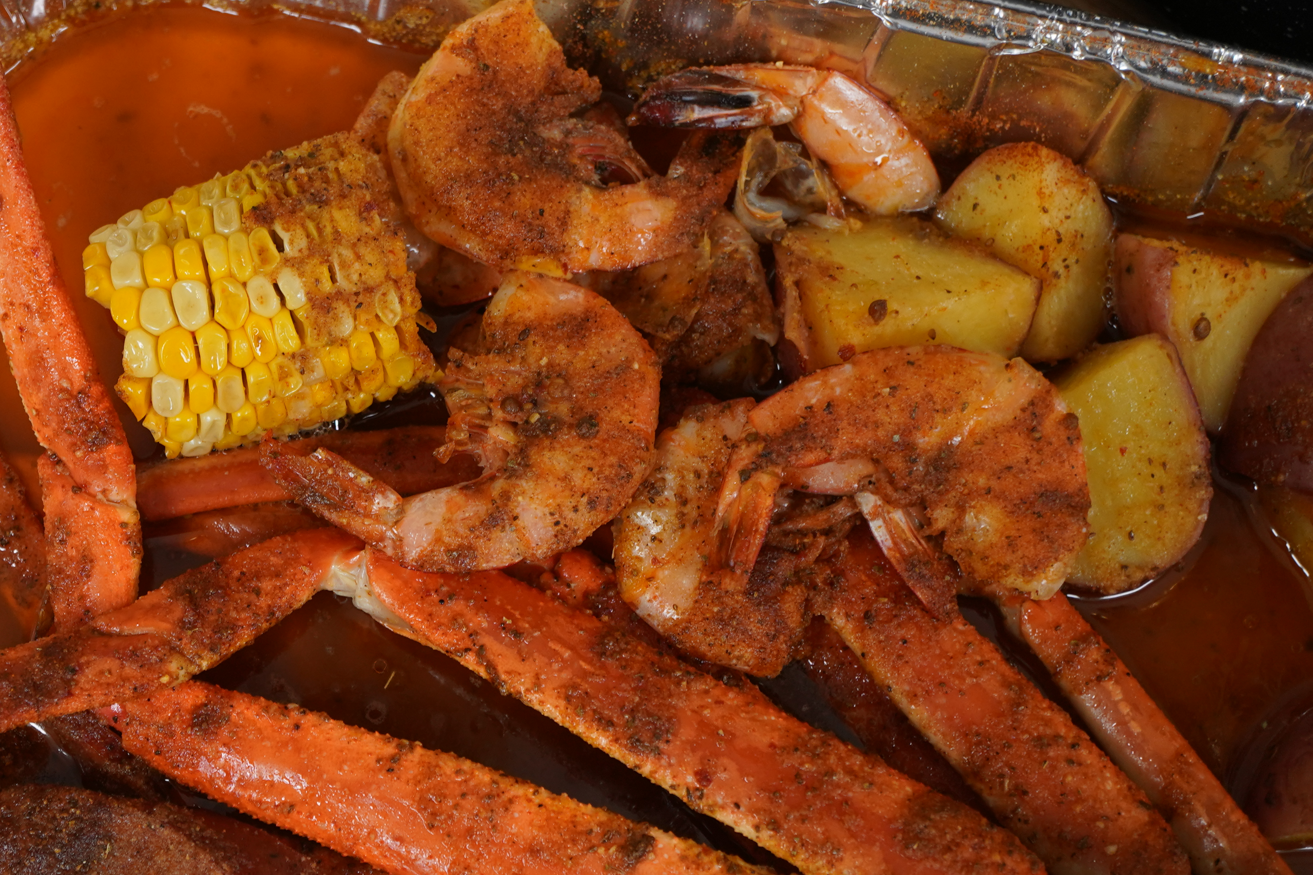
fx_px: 2589
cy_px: 626
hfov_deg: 28.0
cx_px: 322
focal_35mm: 71
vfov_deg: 19.1
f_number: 4
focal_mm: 30
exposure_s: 1/160
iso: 640
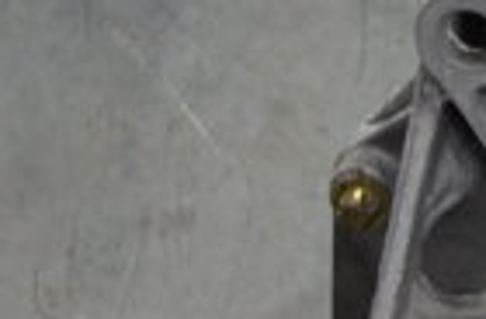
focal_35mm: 220
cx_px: 1135
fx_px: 2957
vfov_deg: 6.2
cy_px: 336
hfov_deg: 8.6
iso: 560
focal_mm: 20
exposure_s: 1/60
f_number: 4
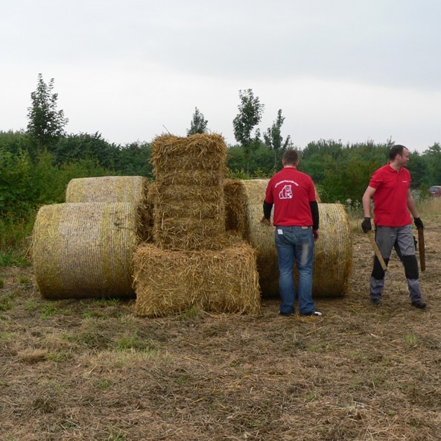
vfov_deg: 39.2
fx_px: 620
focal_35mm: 43
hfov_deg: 39.1
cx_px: 190
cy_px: 221
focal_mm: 6
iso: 80
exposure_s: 1/125
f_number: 3.7
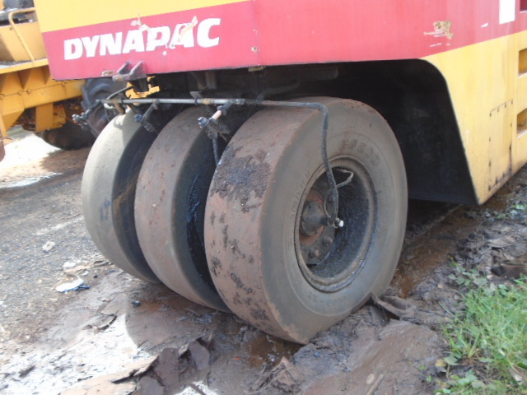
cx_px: 264
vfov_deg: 39.7
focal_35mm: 36
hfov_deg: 51.4
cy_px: 198
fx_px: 548
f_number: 3.8
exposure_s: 1/40
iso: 100
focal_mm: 6.4
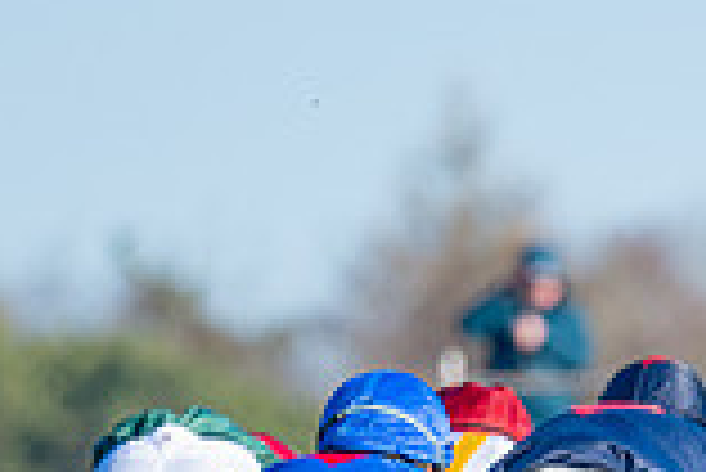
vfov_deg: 0.8
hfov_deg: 1.1
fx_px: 36039
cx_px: 861
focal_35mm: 1836
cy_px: 917
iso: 400
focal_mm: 400
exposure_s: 1/2000
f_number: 5
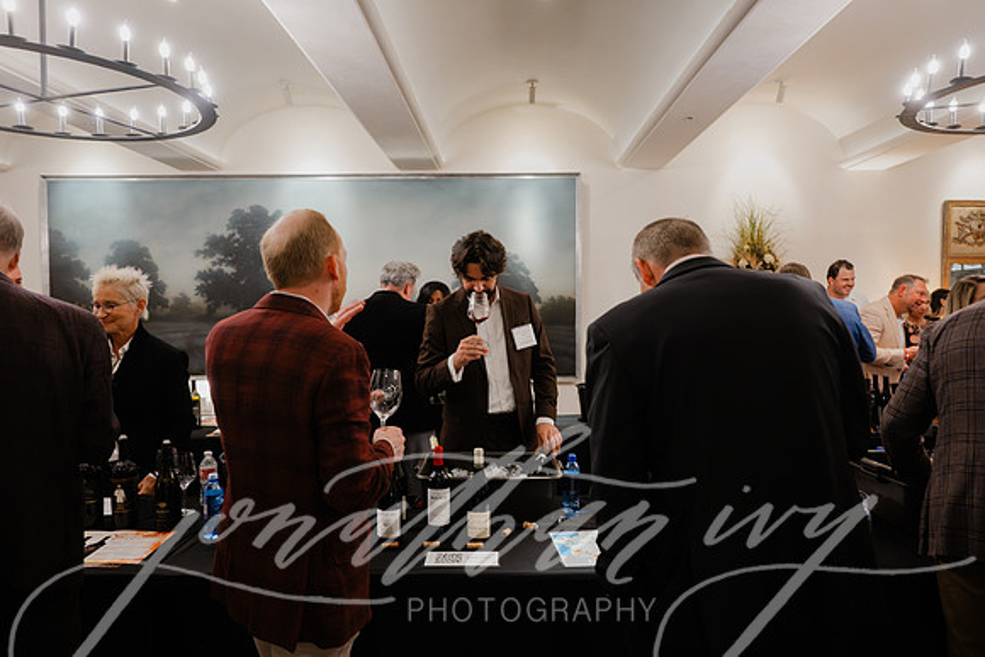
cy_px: 328
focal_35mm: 24
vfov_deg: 53.2
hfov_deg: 73.7
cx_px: 492
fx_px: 657
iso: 5000
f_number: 3.5
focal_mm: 24
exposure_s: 1/60
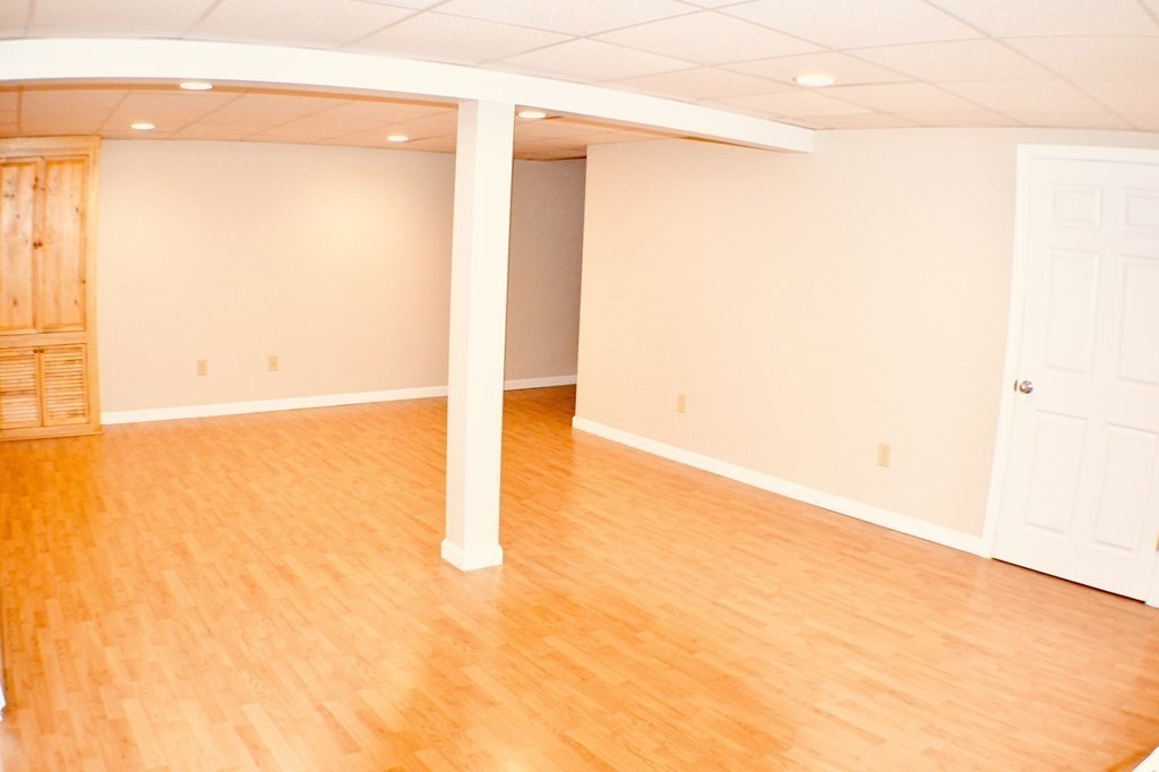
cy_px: 386
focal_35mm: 36
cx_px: 580
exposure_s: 1/60
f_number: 4
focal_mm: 24
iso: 900
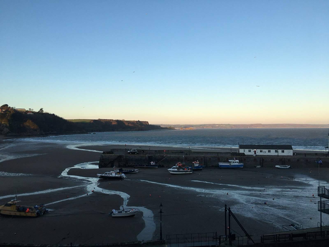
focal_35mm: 29
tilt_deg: +0.8
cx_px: 164
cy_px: 124
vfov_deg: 48.2
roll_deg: +0.8
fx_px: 276
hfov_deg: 61.7
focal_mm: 4.15
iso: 25
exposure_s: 1/732
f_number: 2.2
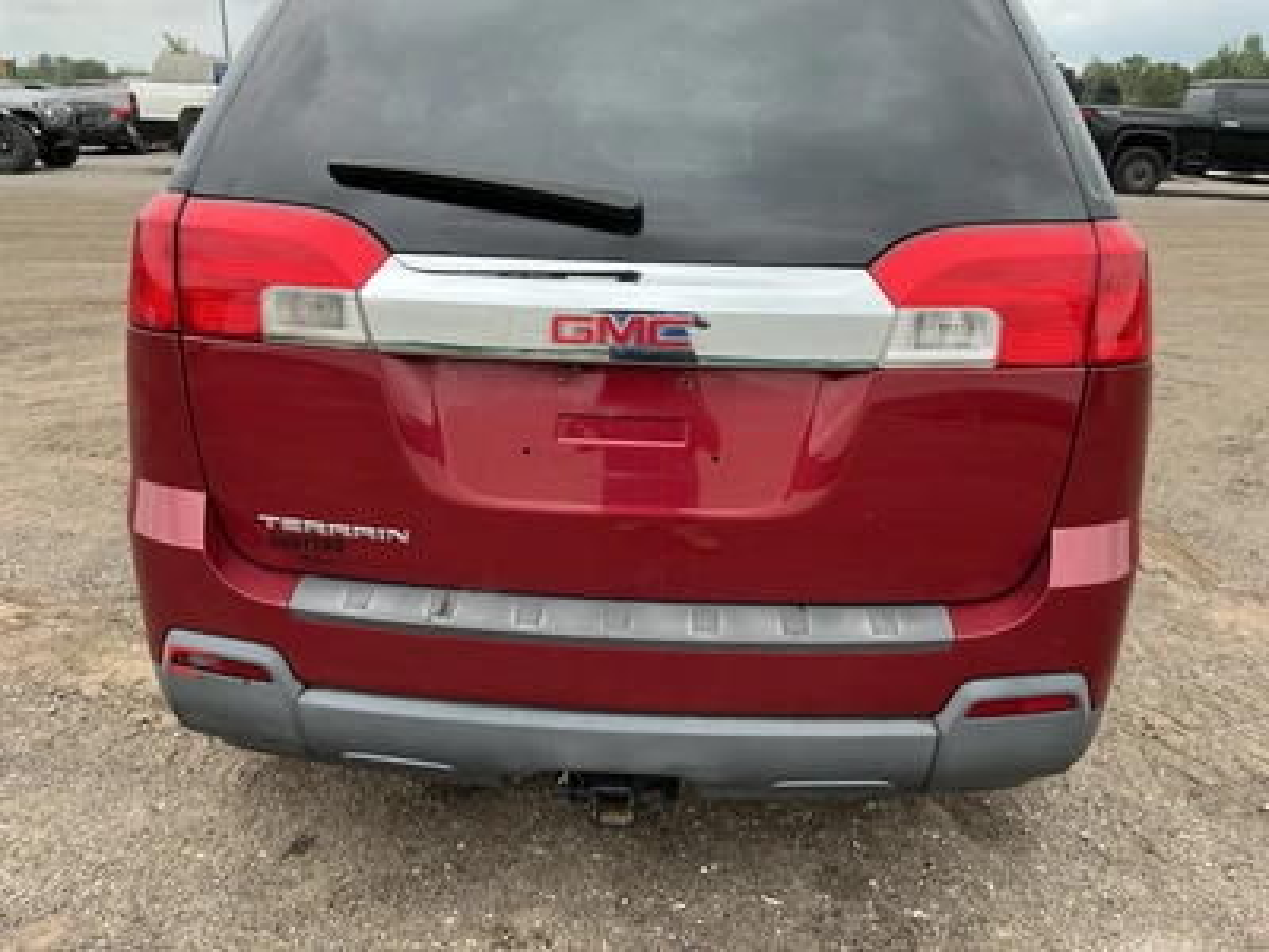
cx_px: 634
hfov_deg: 63.4
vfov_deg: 49.7
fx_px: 1026
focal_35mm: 28
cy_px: 476
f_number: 1.8
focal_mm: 3
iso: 25
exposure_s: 1/362
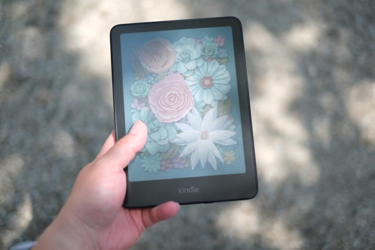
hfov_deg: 37.5
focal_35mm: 53
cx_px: 188
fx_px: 552
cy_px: 125
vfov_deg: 25.5
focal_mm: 35
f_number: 1.4
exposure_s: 1/3200
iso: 125
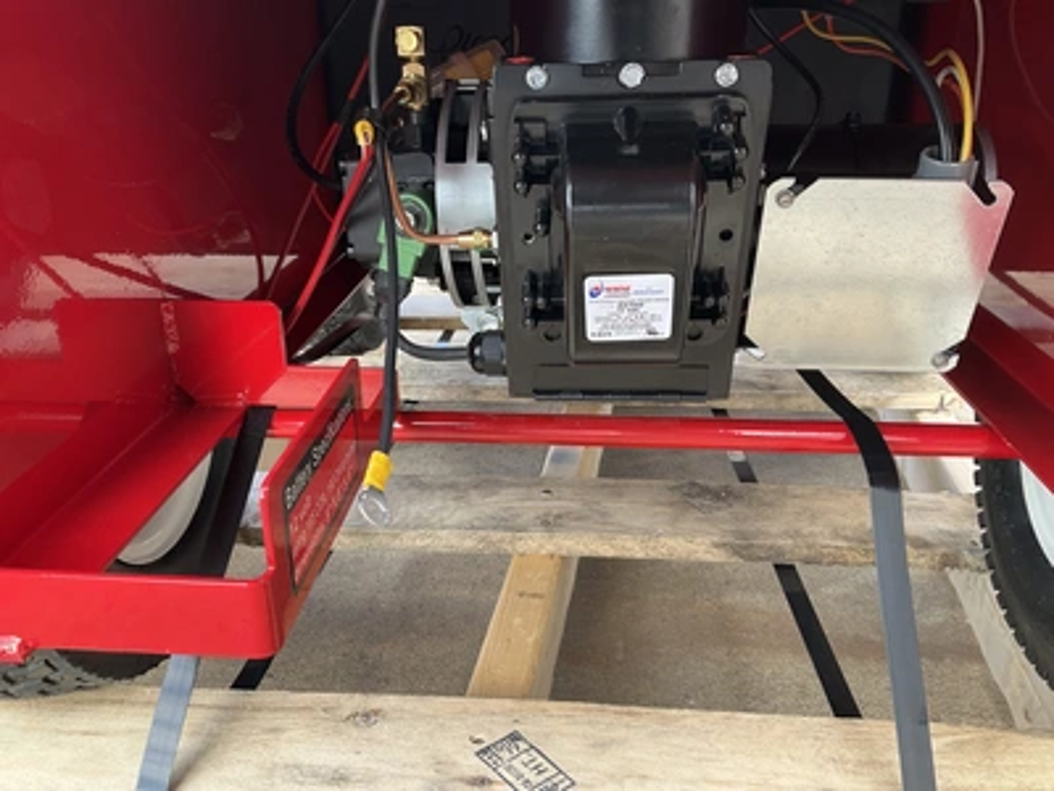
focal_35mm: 29
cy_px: 396
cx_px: 527
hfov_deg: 61.7
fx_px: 883
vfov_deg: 48.2
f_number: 1.8
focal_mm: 3
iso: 25
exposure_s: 1/122
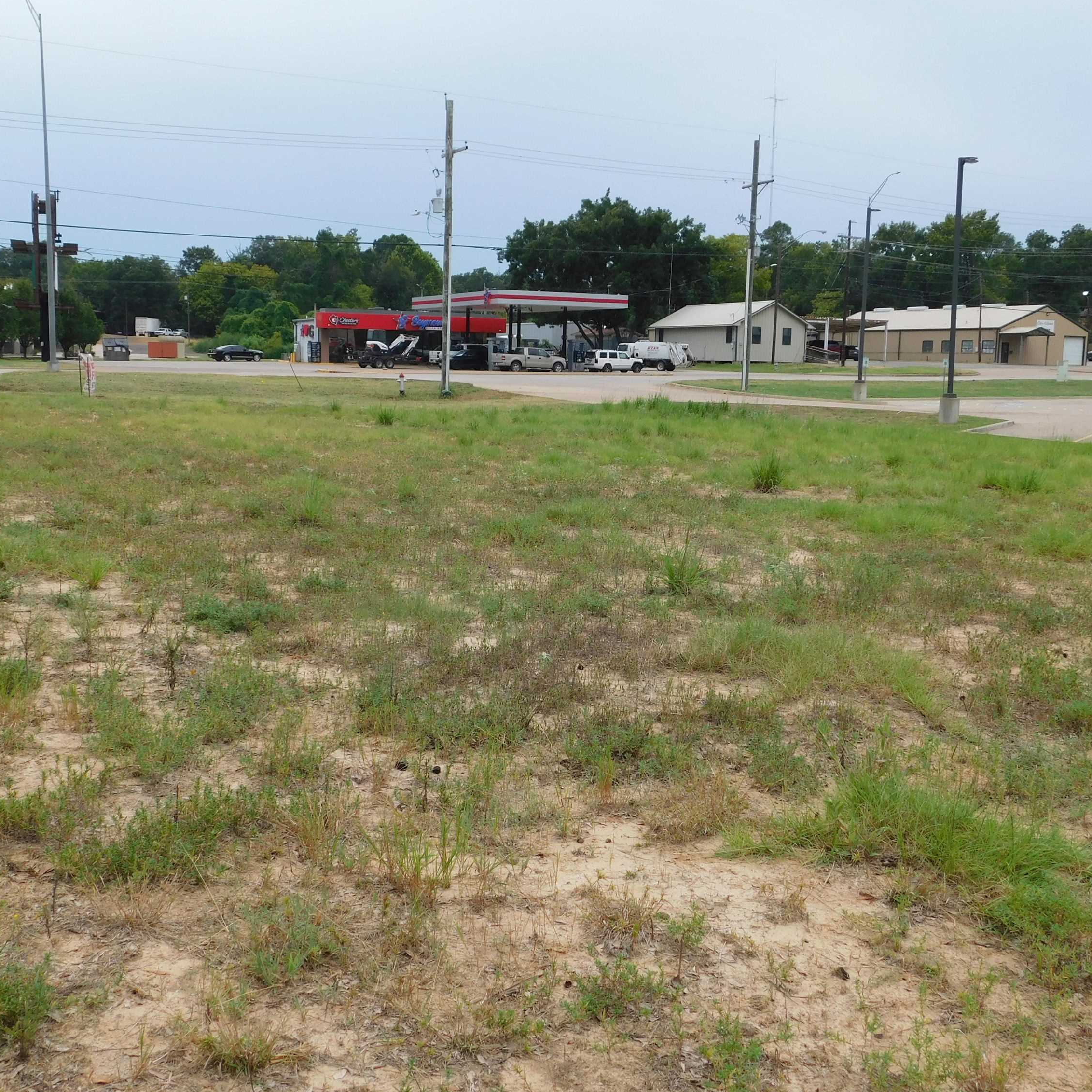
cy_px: 538
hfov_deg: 46.0
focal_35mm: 36
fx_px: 1285
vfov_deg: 46.0
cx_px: 538
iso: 125
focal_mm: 5.3
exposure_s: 1/500
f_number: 3.2
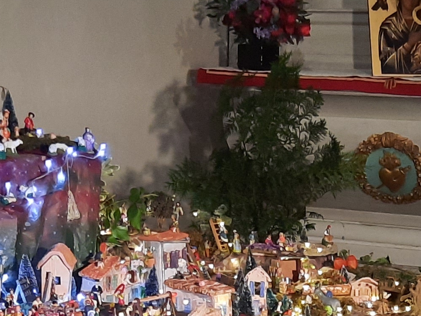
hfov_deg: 19.6
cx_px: 283
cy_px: 485
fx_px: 1216
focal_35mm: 100
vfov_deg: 13.8
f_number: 2
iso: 320
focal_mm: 4.6
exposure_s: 1/25
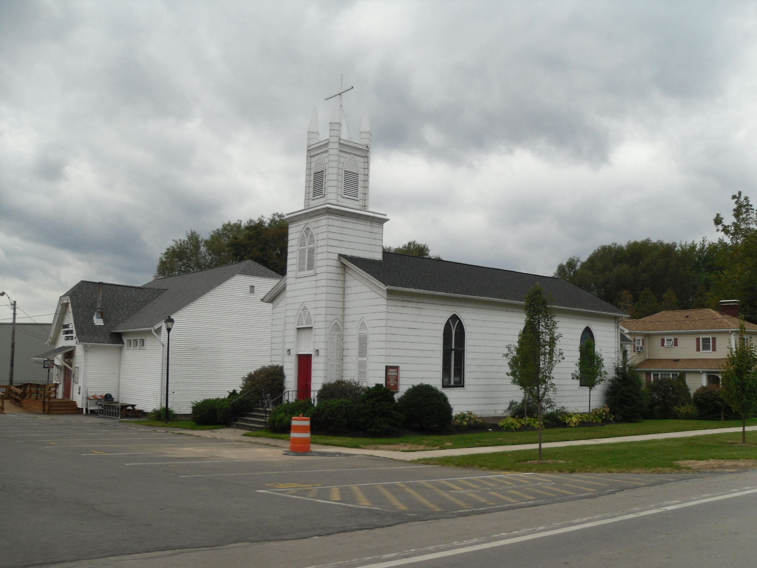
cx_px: 378
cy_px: 284
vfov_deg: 41.8
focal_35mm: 34
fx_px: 744
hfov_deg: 54.0
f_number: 8.1
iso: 80
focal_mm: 6
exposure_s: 1/72
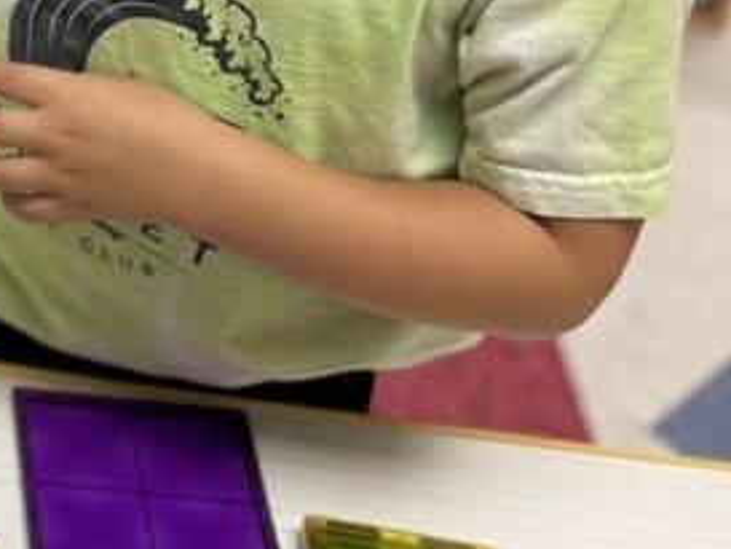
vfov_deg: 15.6
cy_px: -174
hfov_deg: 18.7
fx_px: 1901
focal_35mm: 90
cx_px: -423
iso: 125
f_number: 1.78
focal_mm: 6.76
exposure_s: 1/60
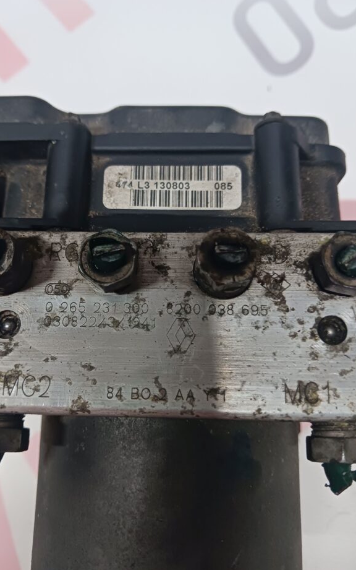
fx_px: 450
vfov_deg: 64.6
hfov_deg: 43.1
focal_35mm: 29
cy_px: 283
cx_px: 156
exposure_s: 1/25
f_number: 1.8
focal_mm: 4
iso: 500
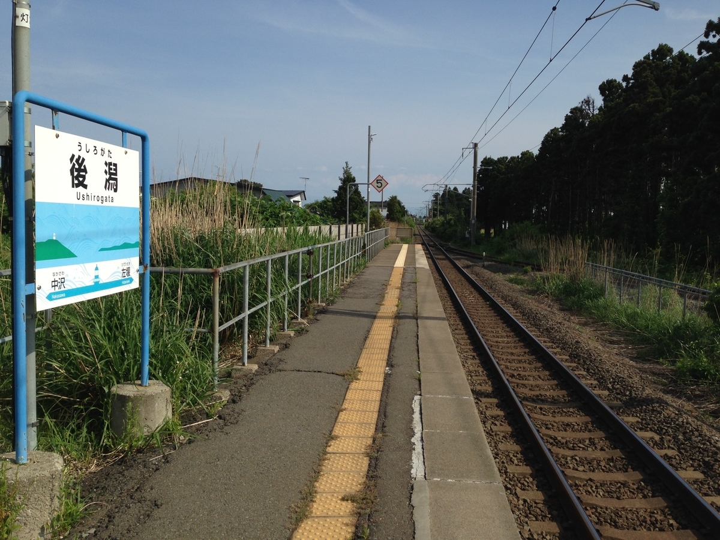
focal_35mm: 33
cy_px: 270
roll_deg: +0.4
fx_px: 686
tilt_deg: -4.6
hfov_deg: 55.4
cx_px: 360
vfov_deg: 42.9
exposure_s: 1/2008
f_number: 2.4
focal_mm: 4.12
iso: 50
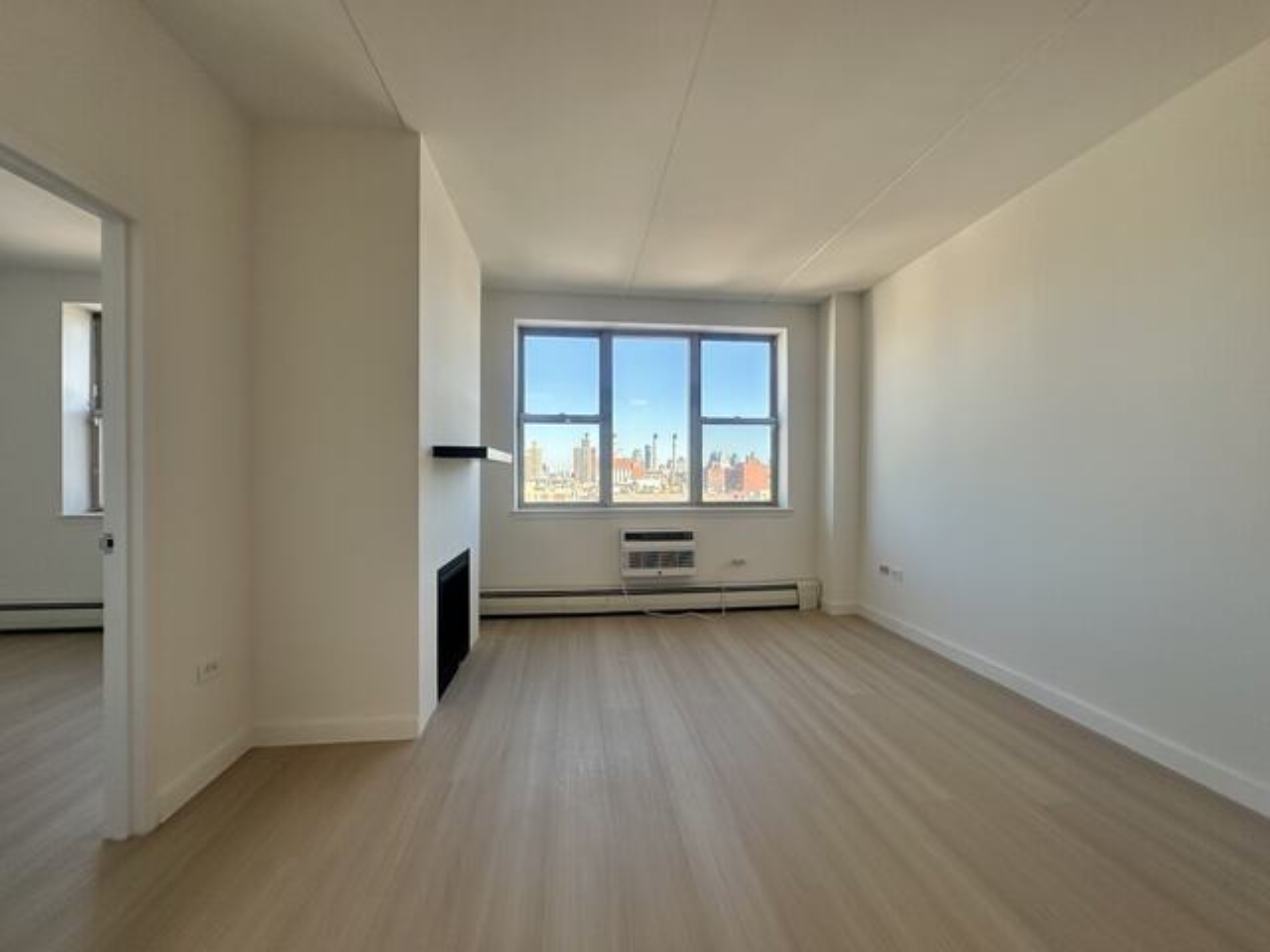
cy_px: 476
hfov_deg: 102.1
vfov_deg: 85.7
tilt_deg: +0.1
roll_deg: -0.4
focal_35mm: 14
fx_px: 514
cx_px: 635
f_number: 2.2
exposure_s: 1/304
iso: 40
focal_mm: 2.22
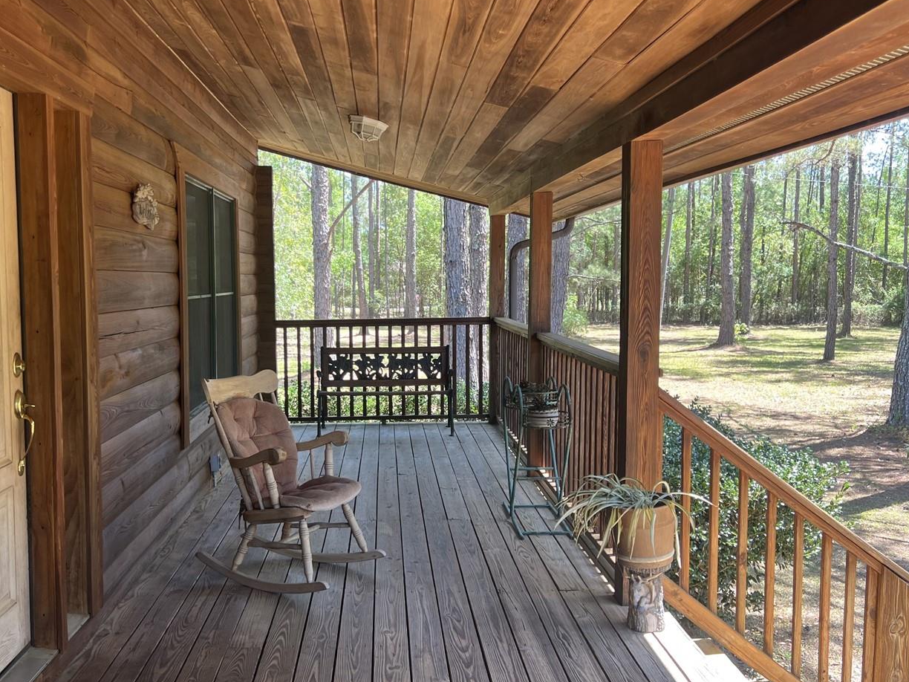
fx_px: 893
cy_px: 351
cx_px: 391
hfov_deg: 53.8
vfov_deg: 41.8
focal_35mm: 34
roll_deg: +0.2
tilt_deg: -4.9
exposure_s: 1/147
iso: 32
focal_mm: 5.7
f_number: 1.5
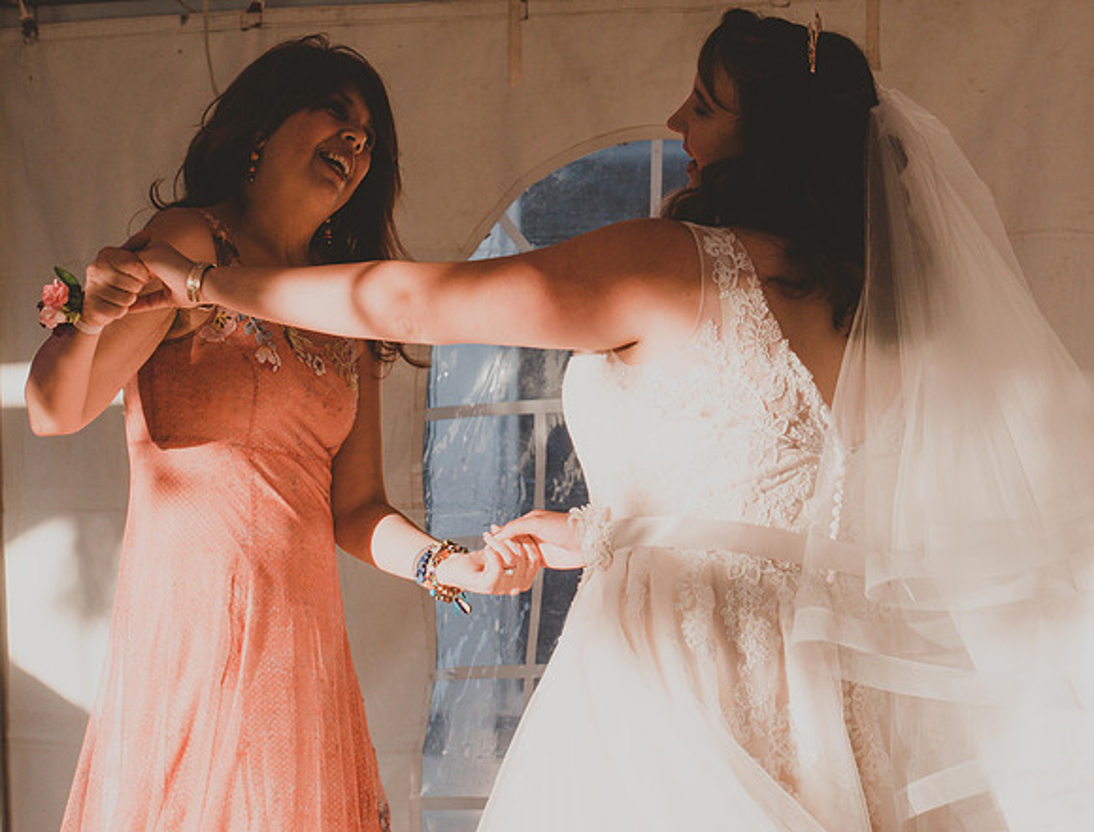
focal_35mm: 141
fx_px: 4486
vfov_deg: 10.6
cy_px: 319
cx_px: 566
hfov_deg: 13.9
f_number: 9
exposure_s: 1/200
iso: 100
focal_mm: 70
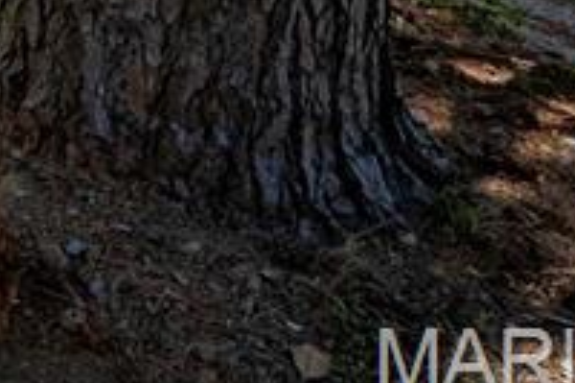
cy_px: -563
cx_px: -808
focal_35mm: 82
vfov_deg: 12.6
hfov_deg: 14.9
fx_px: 1309
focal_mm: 16
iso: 1000
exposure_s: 1/500
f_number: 11
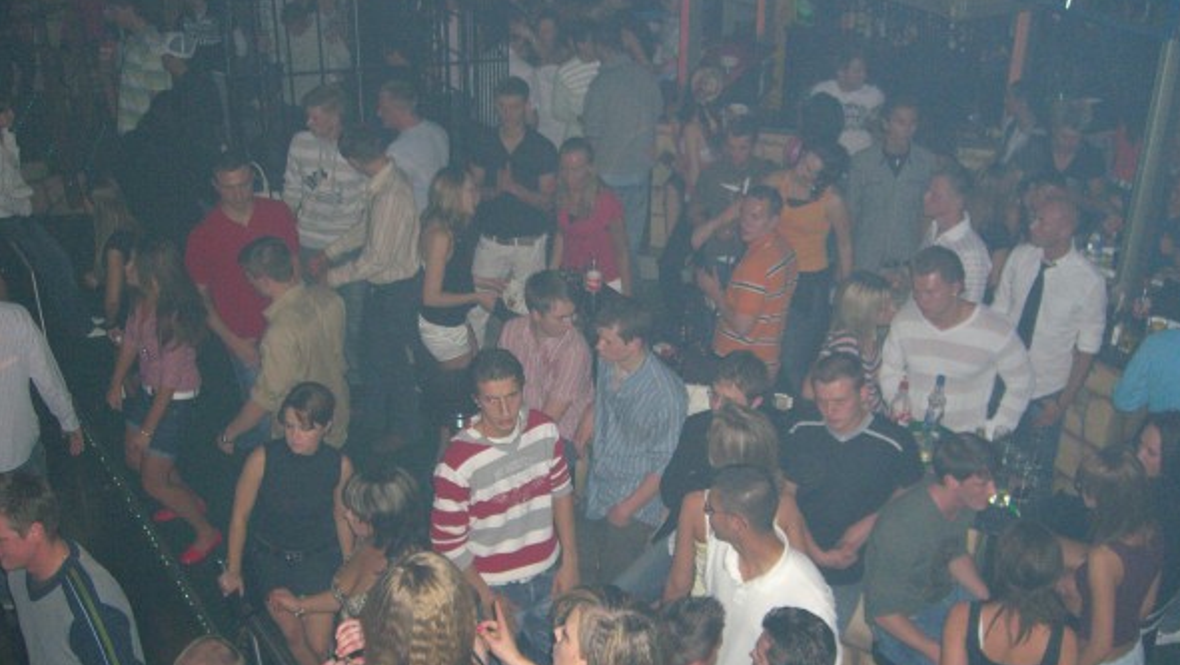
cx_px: 597
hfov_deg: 48.3
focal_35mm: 42
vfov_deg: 28.2
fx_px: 1315
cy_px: 427
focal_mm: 7.9
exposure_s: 1/60
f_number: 2.8
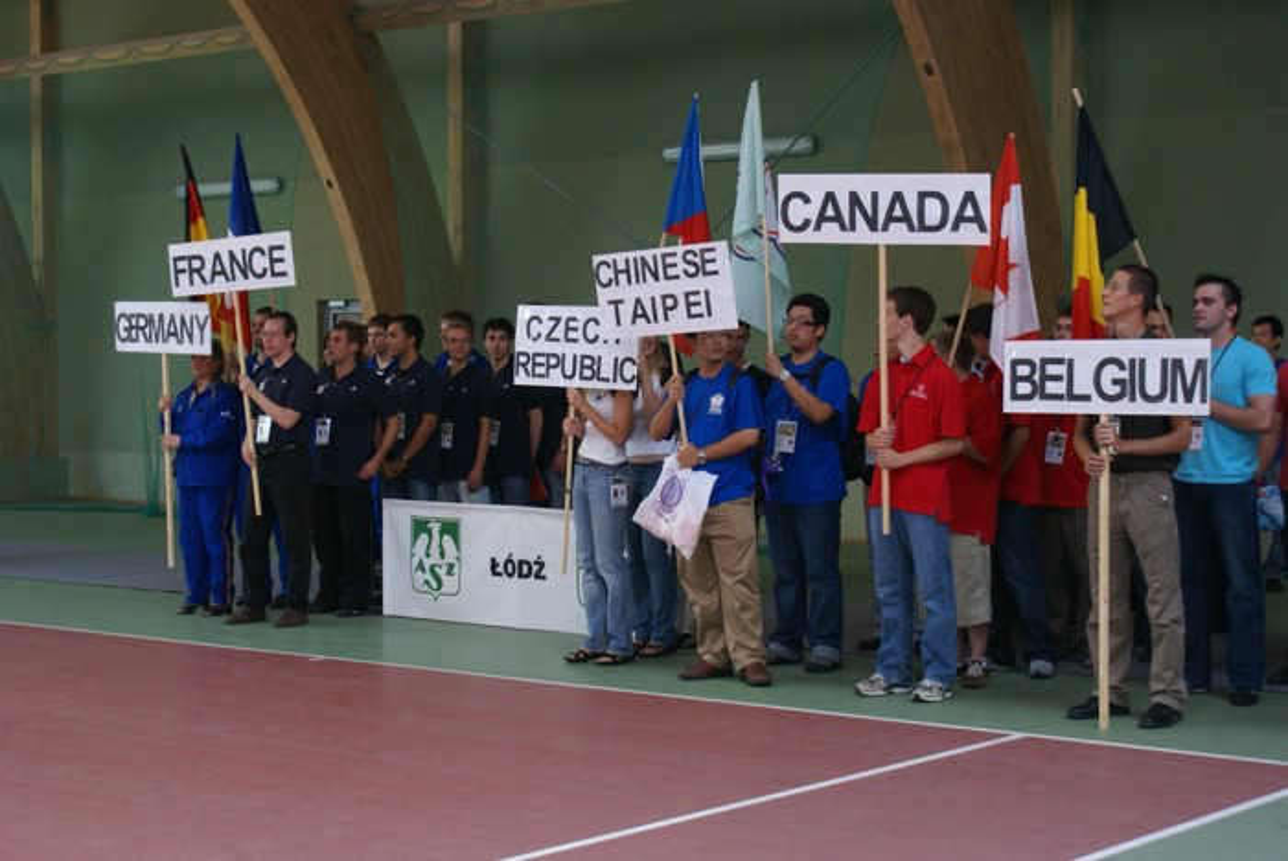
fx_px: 2417
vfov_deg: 20.2
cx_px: 644
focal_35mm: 68
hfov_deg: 29.8
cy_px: 430
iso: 400
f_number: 5.6
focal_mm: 45
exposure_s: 1/30
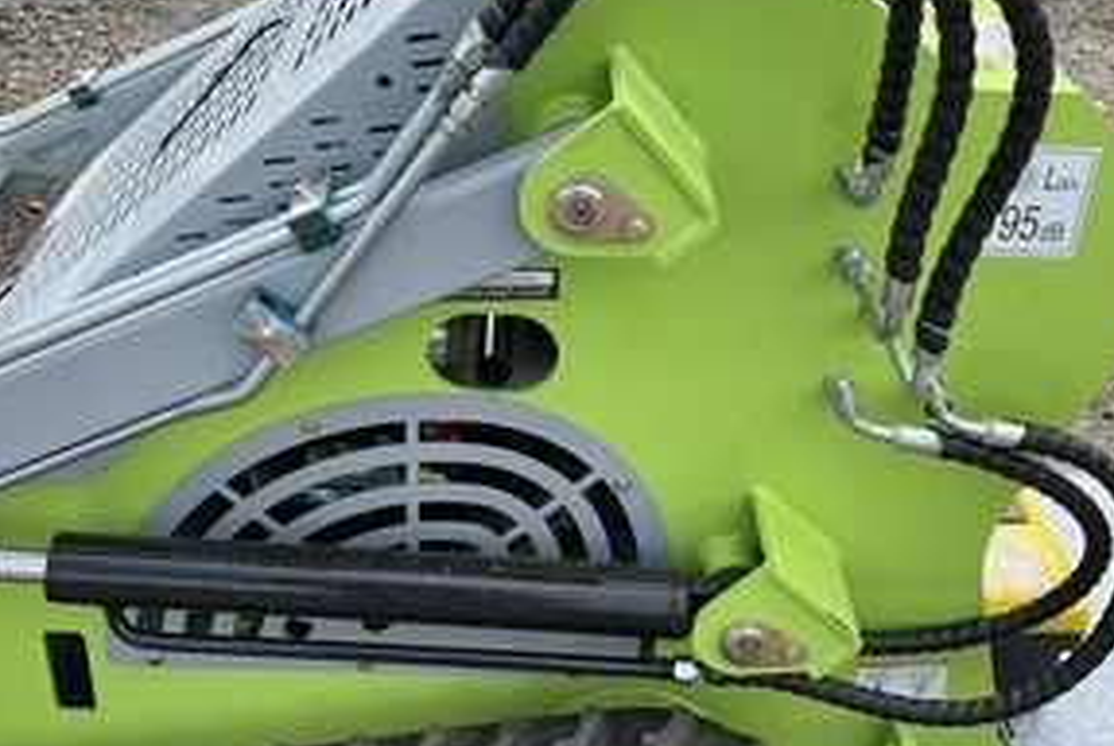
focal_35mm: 42
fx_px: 1301
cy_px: 218
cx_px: 512
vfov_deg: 31.6
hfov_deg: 46.3
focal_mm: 3
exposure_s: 1/781
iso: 25
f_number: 1.8
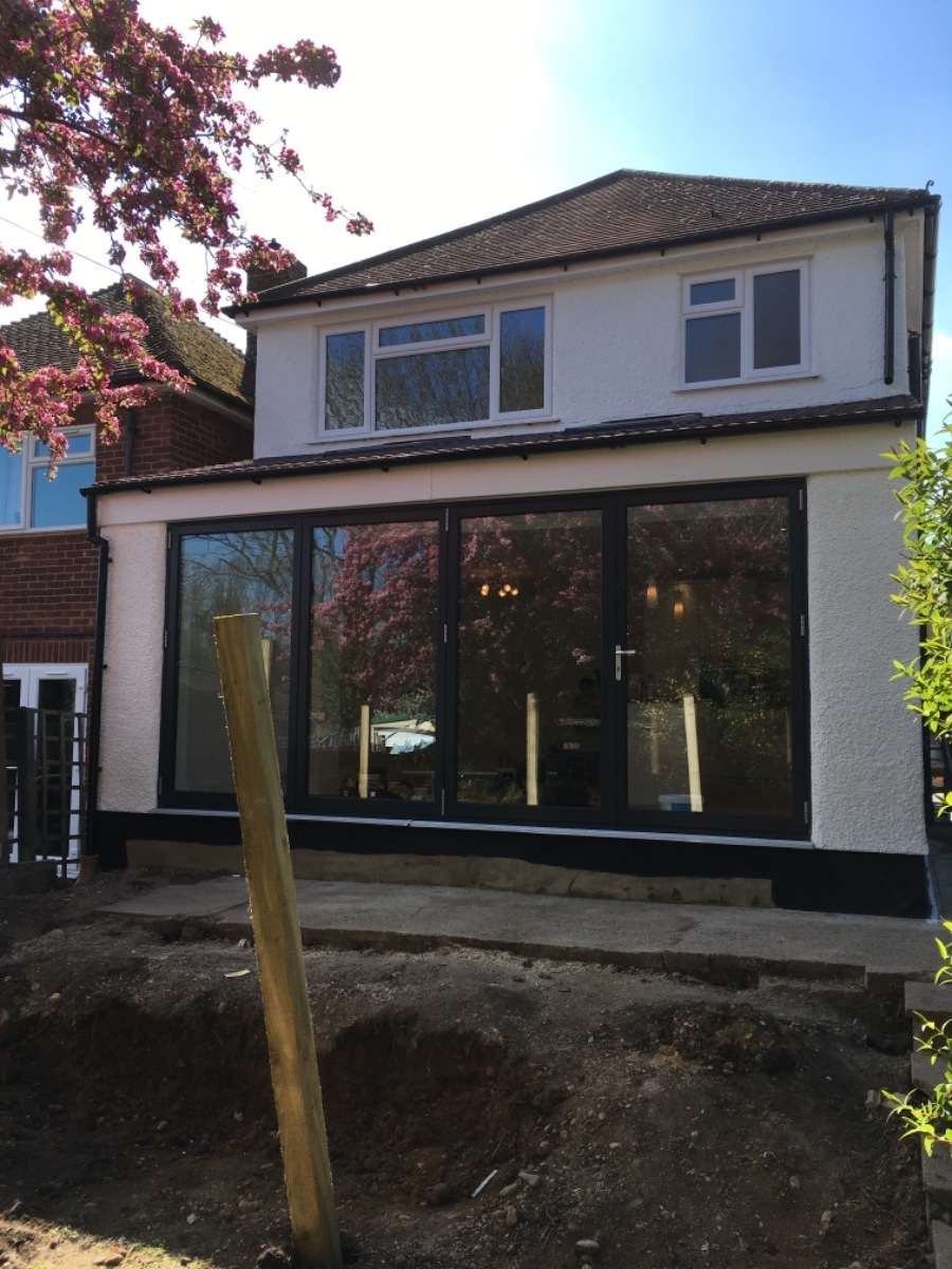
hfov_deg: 48.2
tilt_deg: +6.1
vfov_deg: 61.7
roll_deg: +0.0
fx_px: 1063
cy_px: 634
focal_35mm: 29
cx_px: 476
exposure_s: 1/905
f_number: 2.2
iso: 25
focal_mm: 4.15
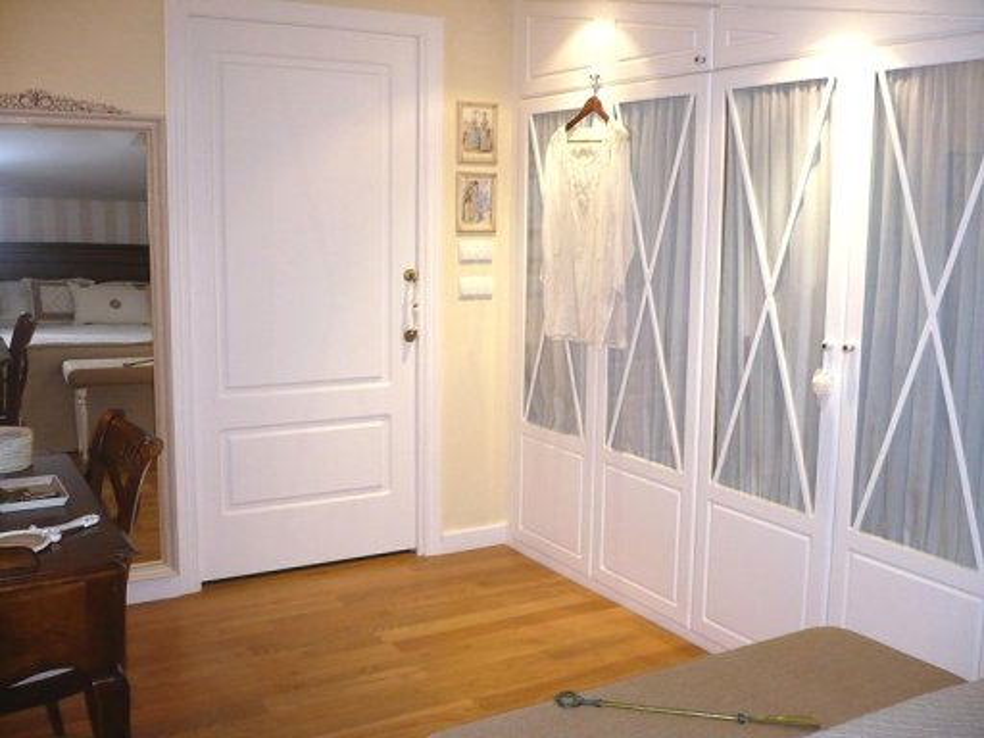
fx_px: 995
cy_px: 369
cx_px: 492
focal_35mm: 35
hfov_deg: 52.6
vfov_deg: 40.7
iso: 160
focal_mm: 5.8
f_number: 2.8
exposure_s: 1/30
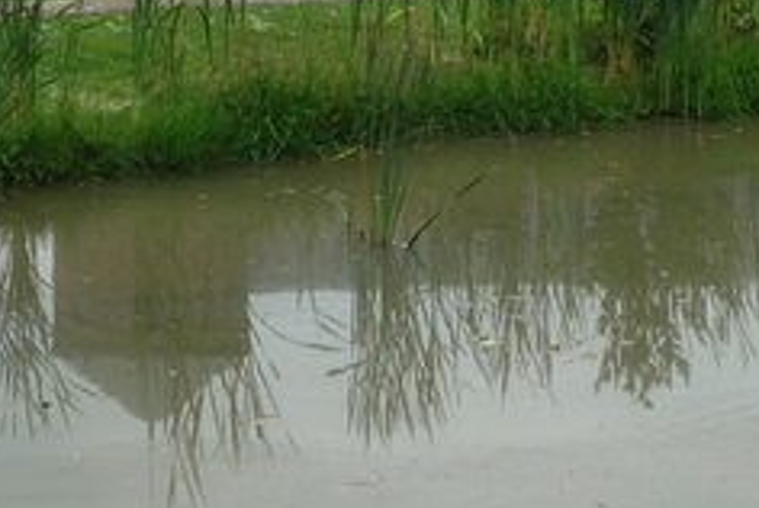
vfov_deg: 11.8
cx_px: 341
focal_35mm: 115
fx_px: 2428
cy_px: -63
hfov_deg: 17.8
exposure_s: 1/250
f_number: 5.6
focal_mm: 12.78
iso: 125
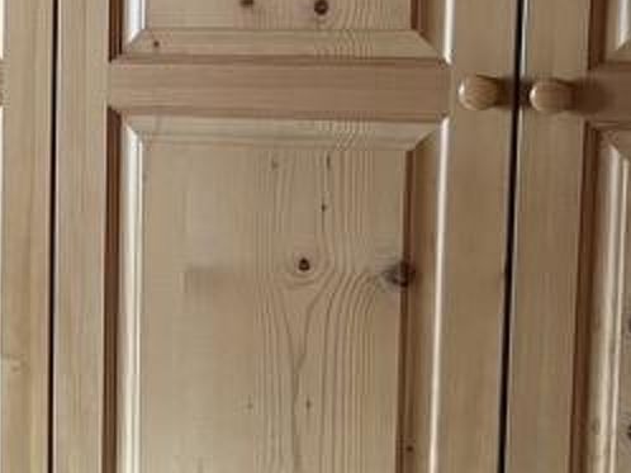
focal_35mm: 107
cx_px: -476
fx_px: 1950
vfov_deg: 13.8
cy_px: 191
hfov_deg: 15.9
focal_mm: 5.1
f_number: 1.6
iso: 160
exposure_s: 1/60
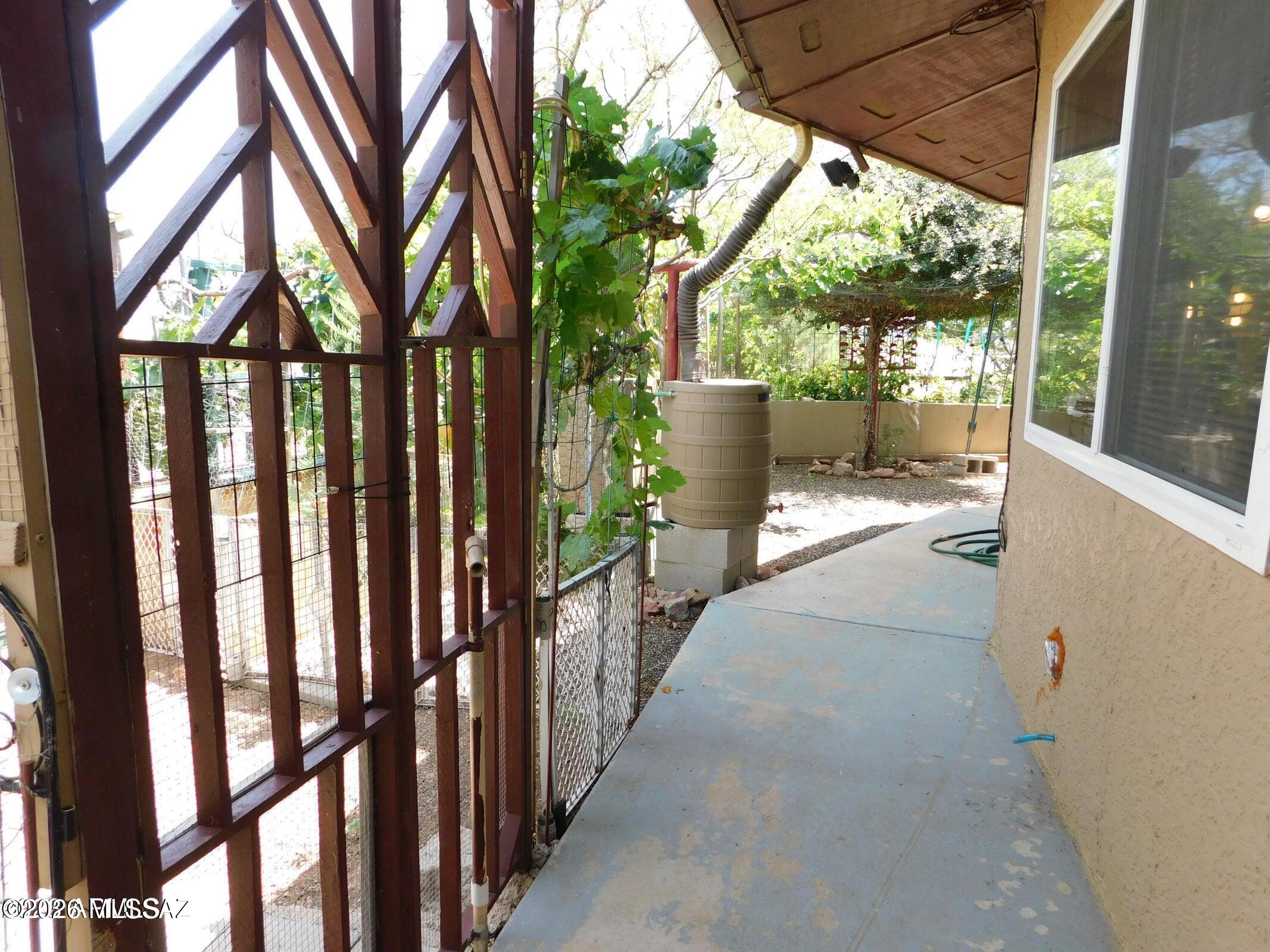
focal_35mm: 23
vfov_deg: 58.9
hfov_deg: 73.9
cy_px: 476
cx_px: 635
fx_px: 844
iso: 125
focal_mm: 4
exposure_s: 1/125
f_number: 3
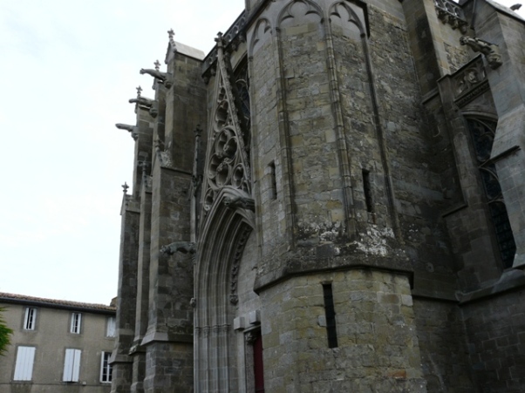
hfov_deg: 51.4
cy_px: 196
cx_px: 262
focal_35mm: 36
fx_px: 546
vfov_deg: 39.6
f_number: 5.6
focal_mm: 5.9
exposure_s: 1/250
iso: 100
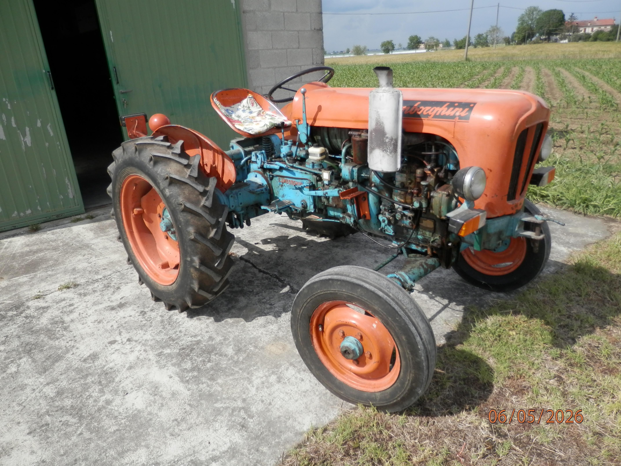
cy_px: 233
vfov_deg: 54.9
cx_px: 310
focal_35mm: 25
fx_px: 448
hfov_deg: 69.4
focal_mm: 4.5
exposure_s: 1/125
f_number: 8.7
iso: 80
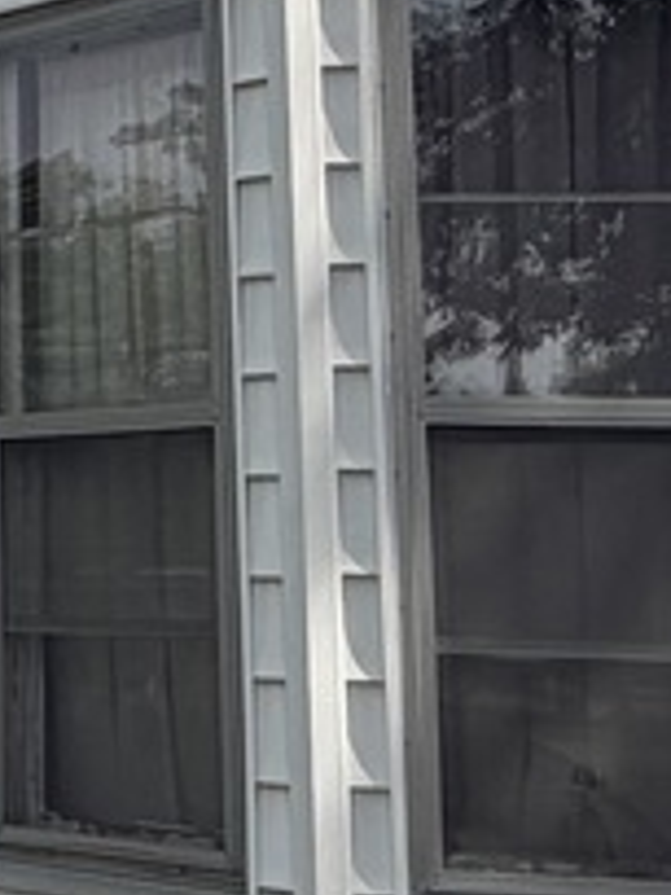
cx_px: -662
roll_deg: -1.9
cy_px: 202
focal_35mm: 99
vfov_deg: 19.7
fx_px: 2559
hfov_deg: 13.0
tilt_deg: +9.8
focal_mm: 2.22
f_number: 2.2
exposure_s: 1/901
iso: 20
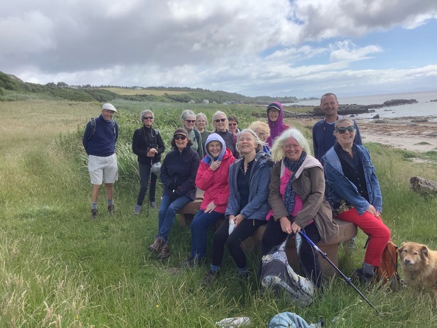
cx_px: 218
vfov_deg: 45.4
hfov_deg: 58.4
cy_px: 164
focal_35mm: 31
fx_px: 391
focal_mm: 3.3
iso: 25
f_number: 2.4
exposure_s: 1/840
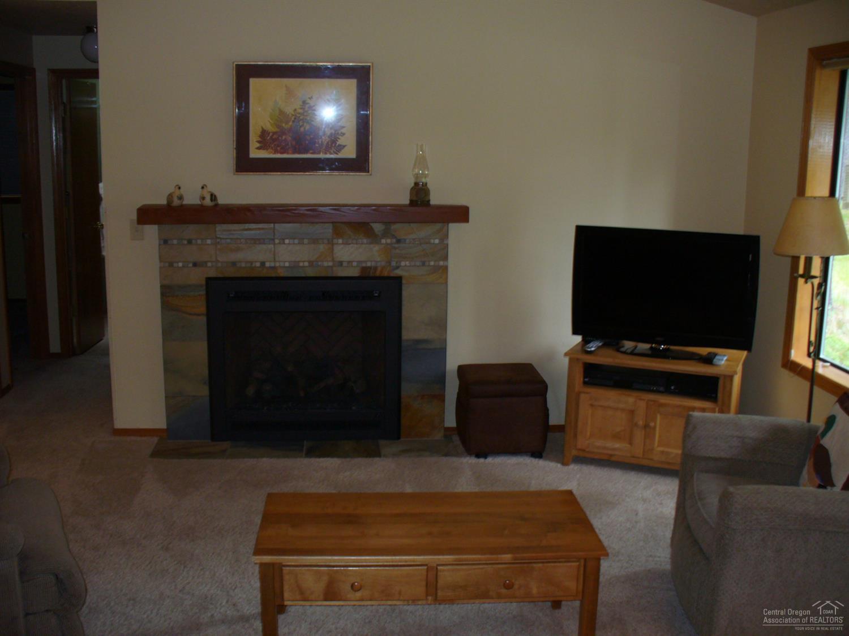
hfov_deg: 50.2
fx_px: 907
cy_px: 318
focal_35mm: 37
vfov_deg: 38.6
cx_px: 424
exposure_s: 1/30
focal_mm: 6.1
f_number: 2.8
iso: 80
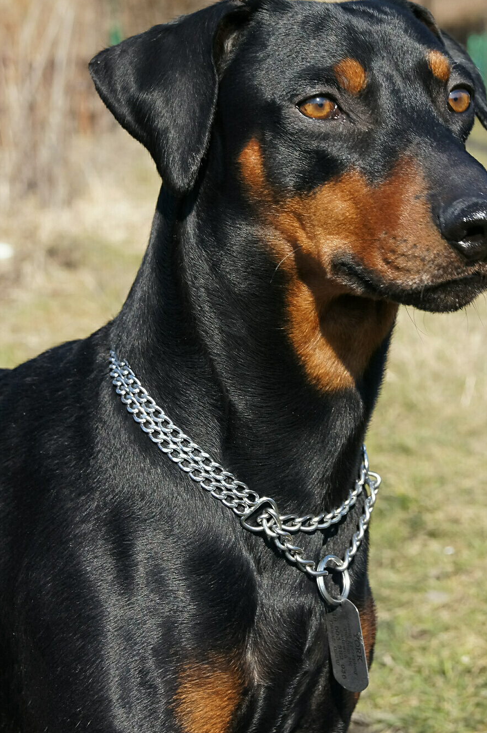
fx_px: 2293
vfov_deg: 18.2
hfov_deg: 12.1
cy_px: 348
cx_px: 305
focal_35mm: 113
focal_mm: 55
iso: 100
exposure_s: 1/160
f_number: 7.1
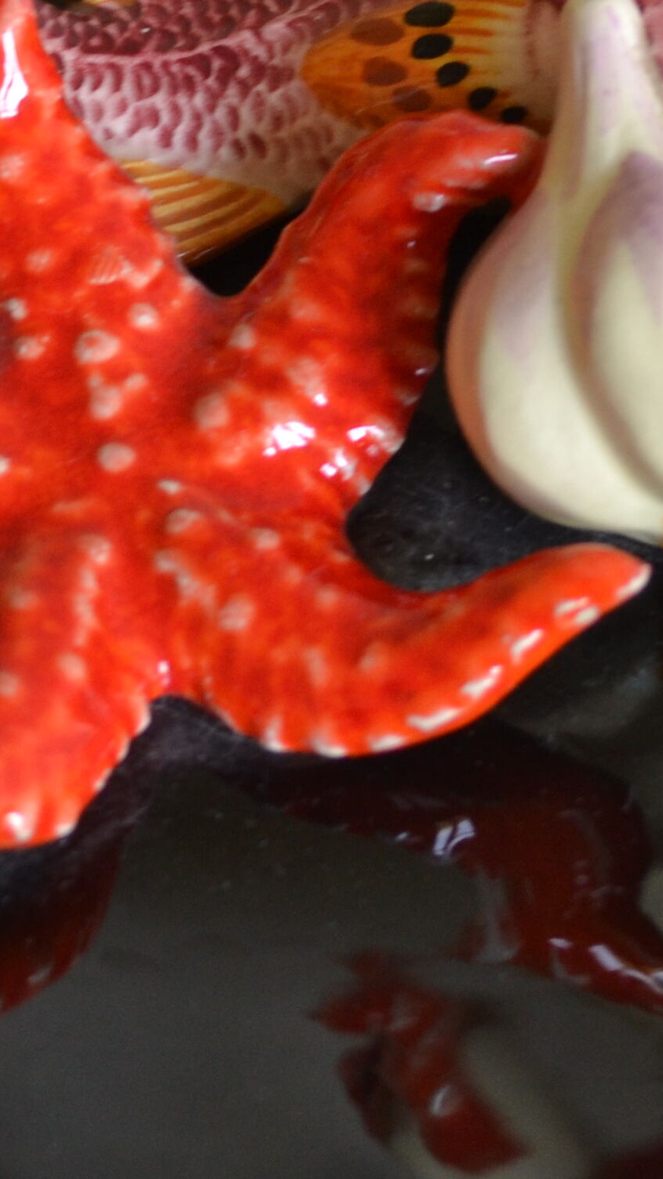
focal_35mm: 135
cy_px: 287
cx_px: 200
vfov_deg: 15.8
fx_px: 4219
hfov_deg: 9.0
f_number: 4.5
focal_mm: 28
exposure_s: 1/15
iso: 400
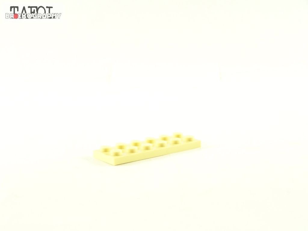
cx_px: 154
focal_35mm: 75
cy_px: 116
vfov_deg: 19.6
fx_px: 667
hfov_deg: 26.0
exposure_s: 1/60
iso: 400
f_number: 3.2
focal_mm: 12.4
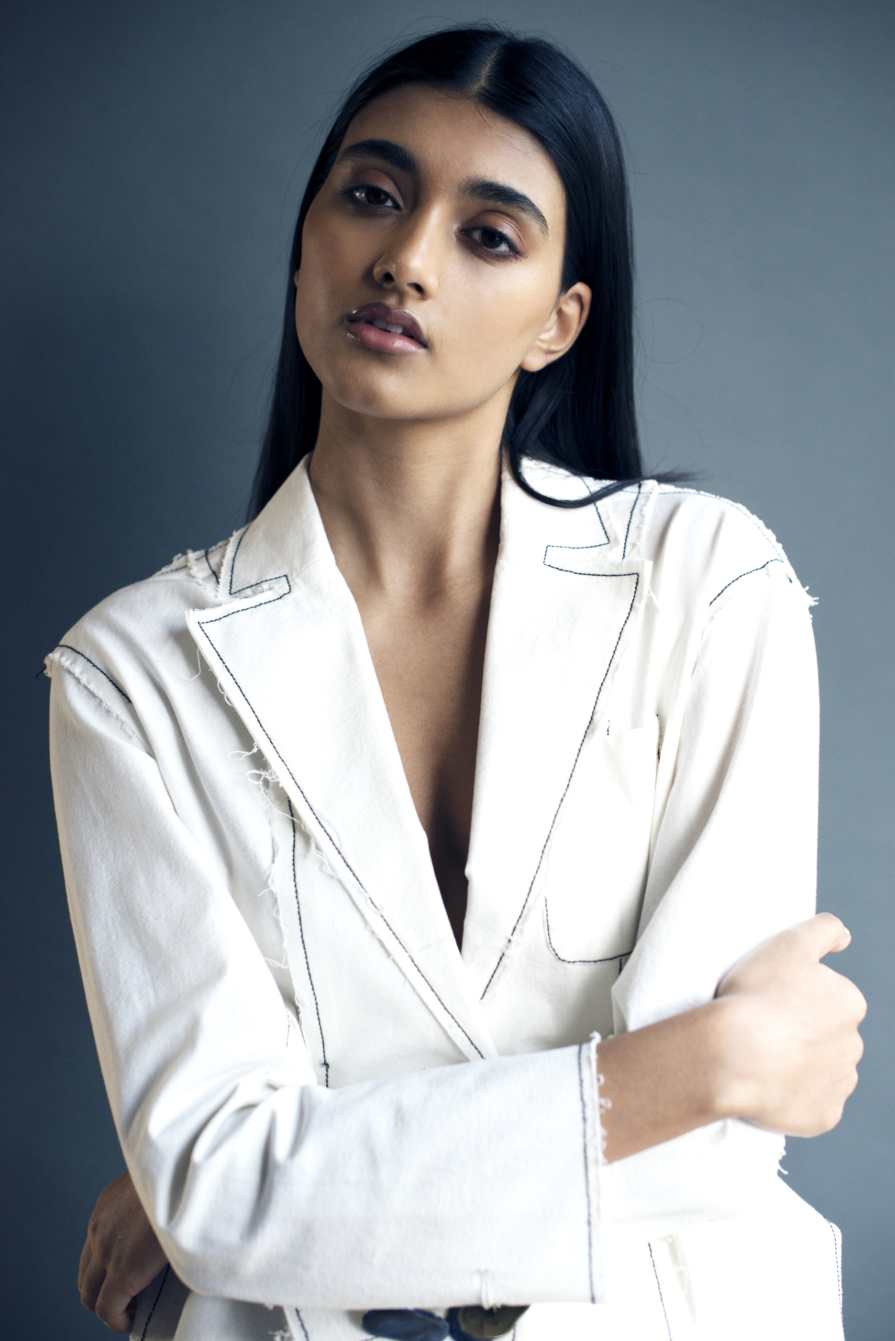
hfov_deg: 27.0
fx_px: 1863
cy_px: 670
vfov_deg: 39.6
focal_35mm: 50
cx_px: 448
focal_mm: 50
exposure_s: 1/400
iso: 1250
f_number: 2.8
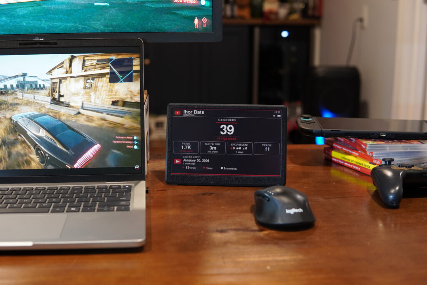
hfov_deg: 43.6
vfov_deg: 29.9
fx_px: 534
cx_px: 214
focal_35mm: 45
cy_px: 142
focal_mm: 30
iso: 800
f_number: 3.2
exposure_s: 1/50
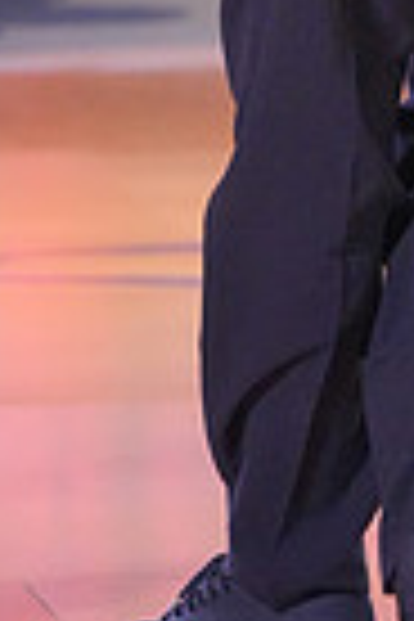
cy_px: -225
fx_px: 9797
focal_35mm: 568
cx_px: -79
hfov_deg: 2.4
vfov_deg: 3.6
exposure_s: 1/500
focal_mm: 135
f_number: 3.5
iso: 8000
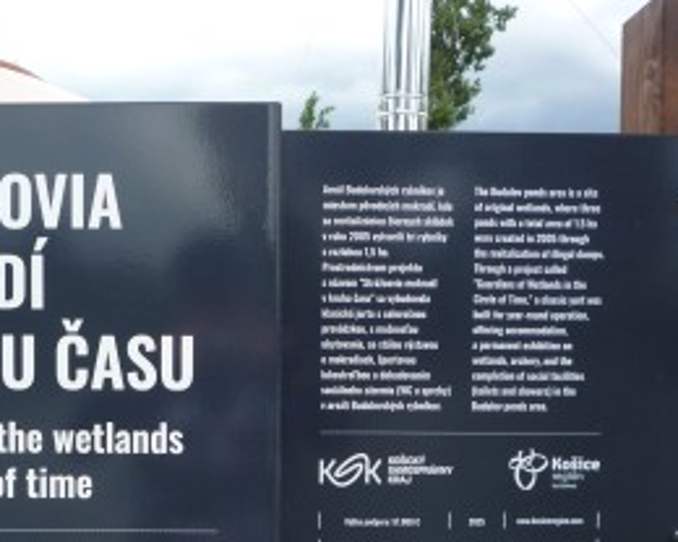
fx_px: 963
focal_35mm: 48
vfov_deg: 31.0
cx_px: 228
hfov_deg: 38.4
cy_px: 396
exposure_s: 1/320
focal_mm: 5.2
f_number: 4
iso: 100
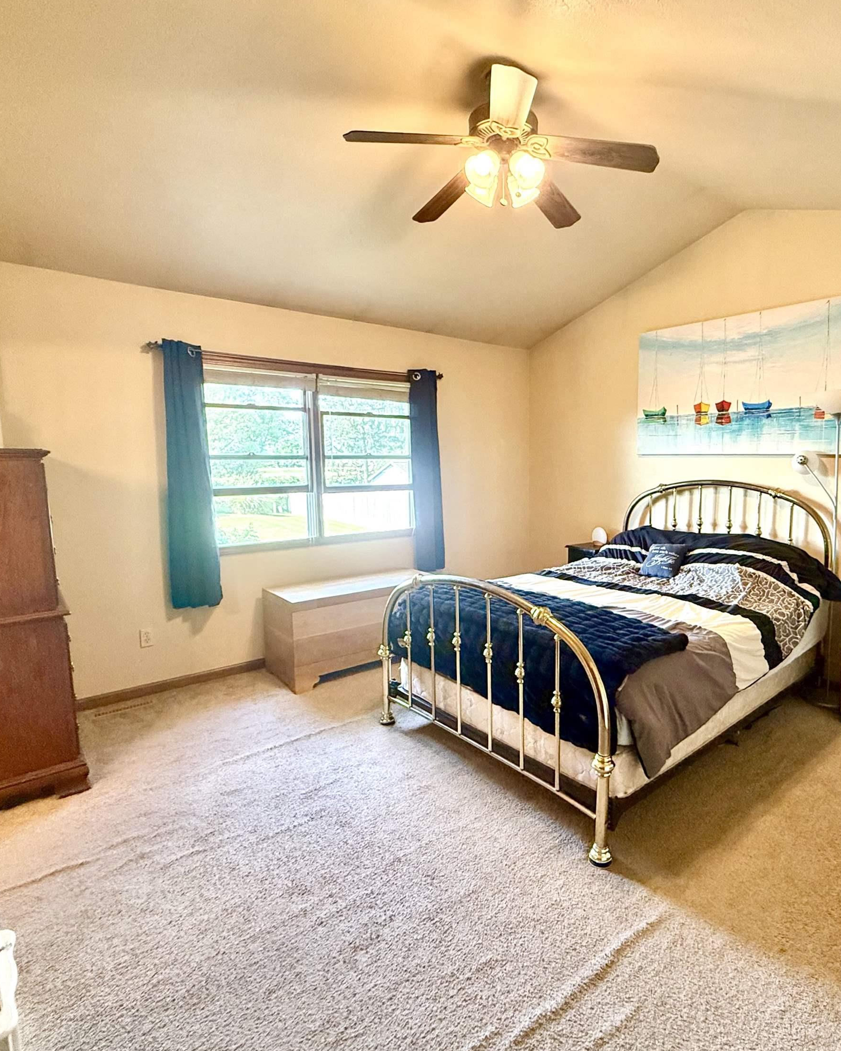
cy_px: 529
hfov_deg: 69.7
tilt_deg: -6.3
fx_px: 591
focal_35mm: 19
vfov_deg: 83.3
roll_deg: +0.2
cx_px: 527
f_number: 2.2
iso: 640
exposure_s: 1/120
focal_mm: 2.22
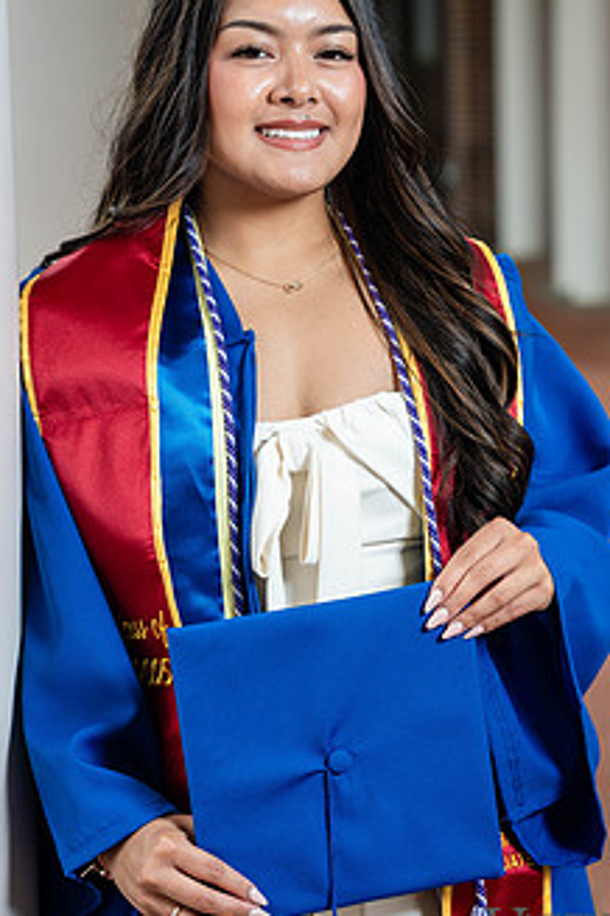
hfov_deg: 11.7
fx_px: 2974
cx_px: 316
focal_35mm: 117
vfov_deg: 17.5
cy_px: 401
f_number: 4
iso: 125
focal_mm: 85
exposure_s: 1/200
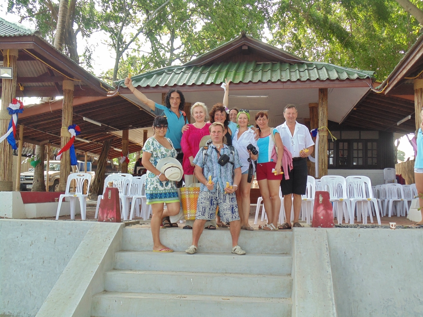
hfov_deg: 45.8
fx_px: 501
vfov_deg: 35.1
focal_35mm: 41
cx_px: 212
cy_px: 158
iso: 80
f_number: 3.6
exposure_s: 1/80
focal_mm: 7.4
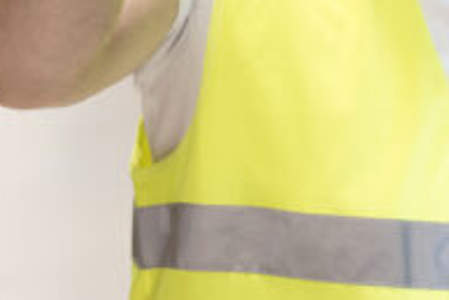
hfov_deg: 7.7
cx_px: 21
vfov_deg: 5.2
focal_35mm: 265
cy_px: -48
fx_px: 3308
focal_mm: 50
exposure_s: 1/100
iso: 500
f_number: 1.6
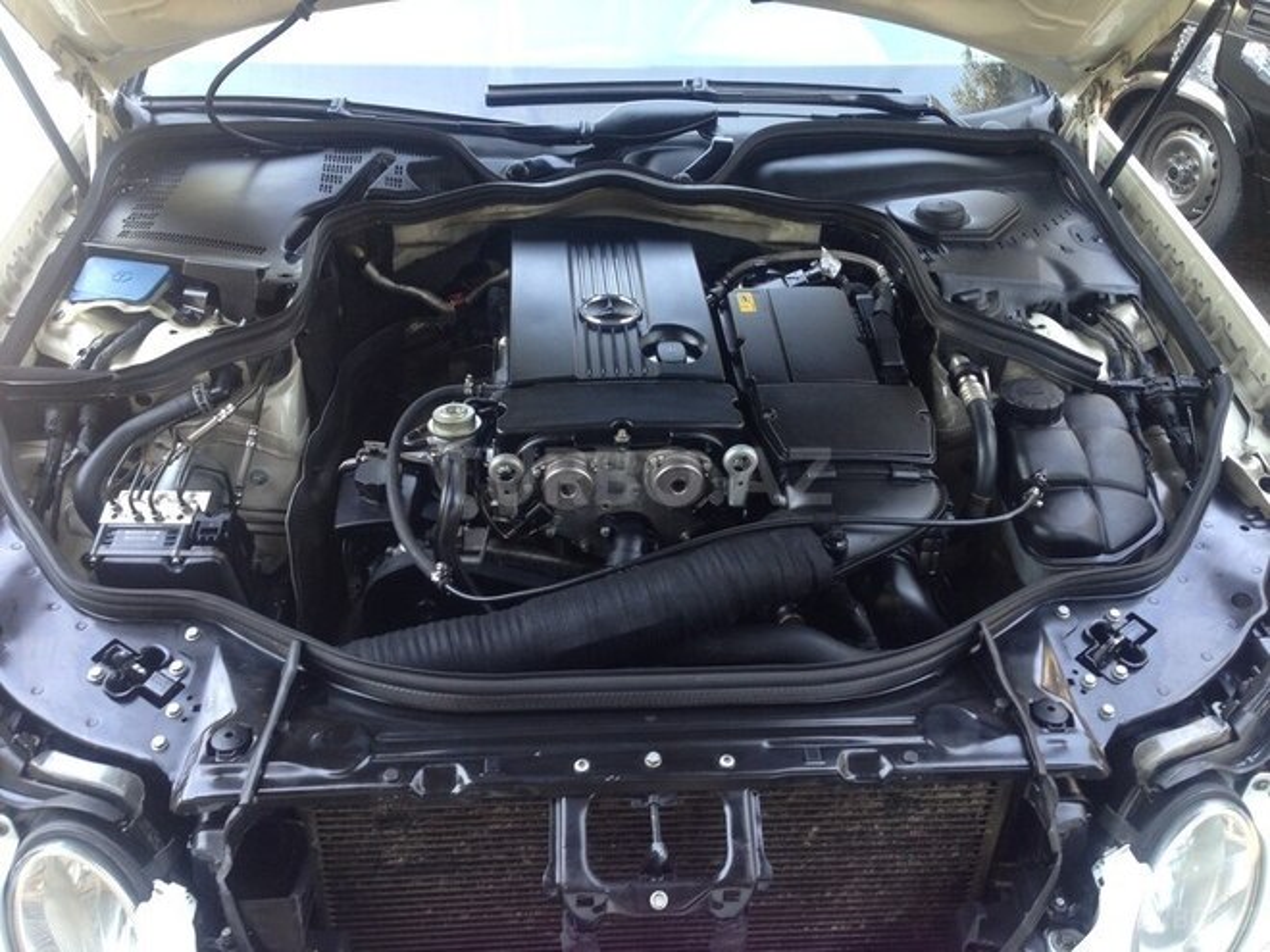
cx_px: 635
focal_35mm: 33
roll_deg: -1.2
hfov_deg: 55.4
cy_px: 476
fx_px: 1211
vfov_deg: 42.9
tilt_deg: -35.0
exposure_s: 1/60
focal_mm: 4.12
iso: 64
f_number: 2.4
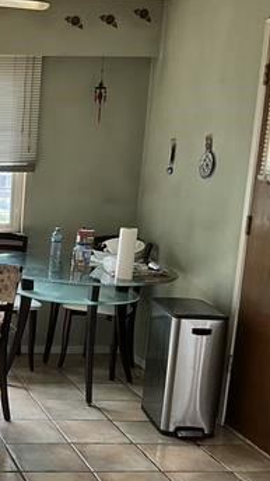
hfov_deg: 18.3
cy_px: 310
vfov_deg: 35.2
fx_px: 751
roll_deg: -0.5
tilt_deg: -13.0
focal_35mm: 59
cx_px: -123
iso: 40
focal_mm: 3
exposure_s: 1/122
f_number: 1.8
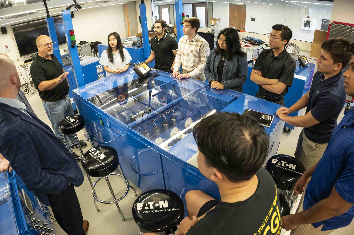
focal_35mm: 14
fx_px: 138
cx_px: 177
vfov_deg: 81.1
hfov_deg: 104.3
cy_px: 118
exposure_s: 1/125
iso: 4000
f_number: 5.6
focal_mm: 14
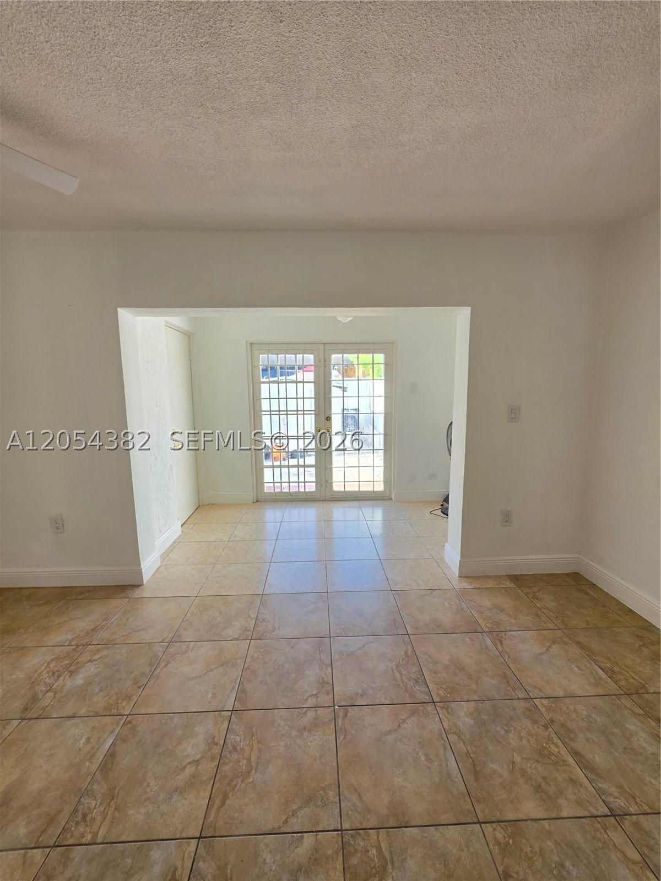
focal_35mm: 13
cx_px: 330
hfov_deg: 89.9
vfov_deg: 106.2
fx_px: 331
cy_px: 440
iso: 25
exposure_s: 1/120
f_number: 1.9
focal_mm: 2.2
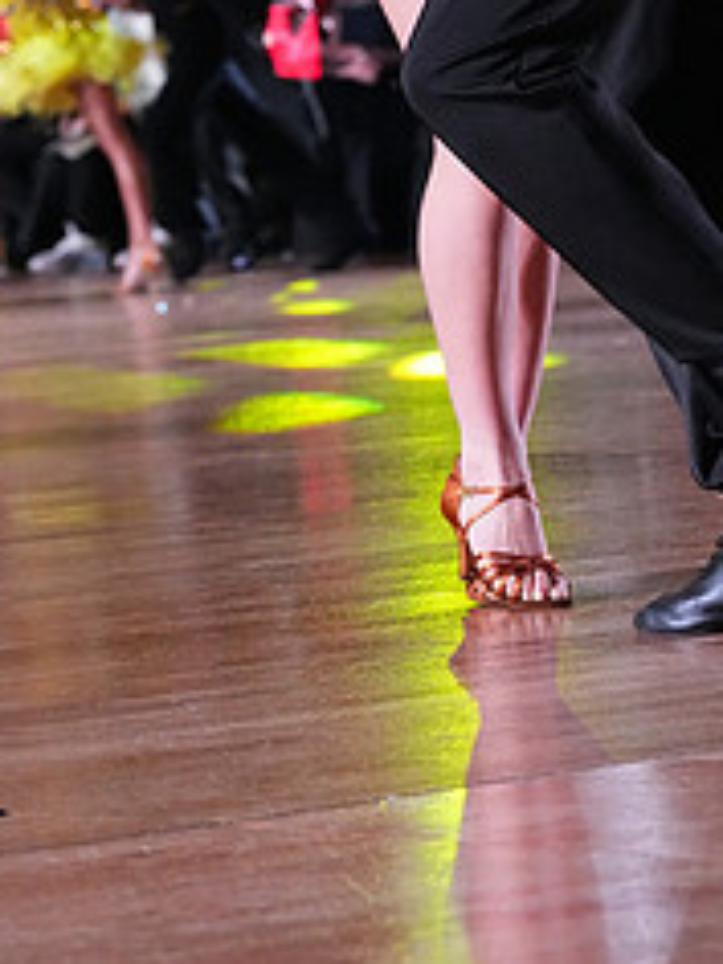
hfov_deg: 6.2
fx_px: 6711
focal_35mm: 241
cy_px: -184
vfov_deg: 8.1
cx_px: 533
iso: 10000
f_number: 5.6
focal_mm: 102
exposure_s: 1/400
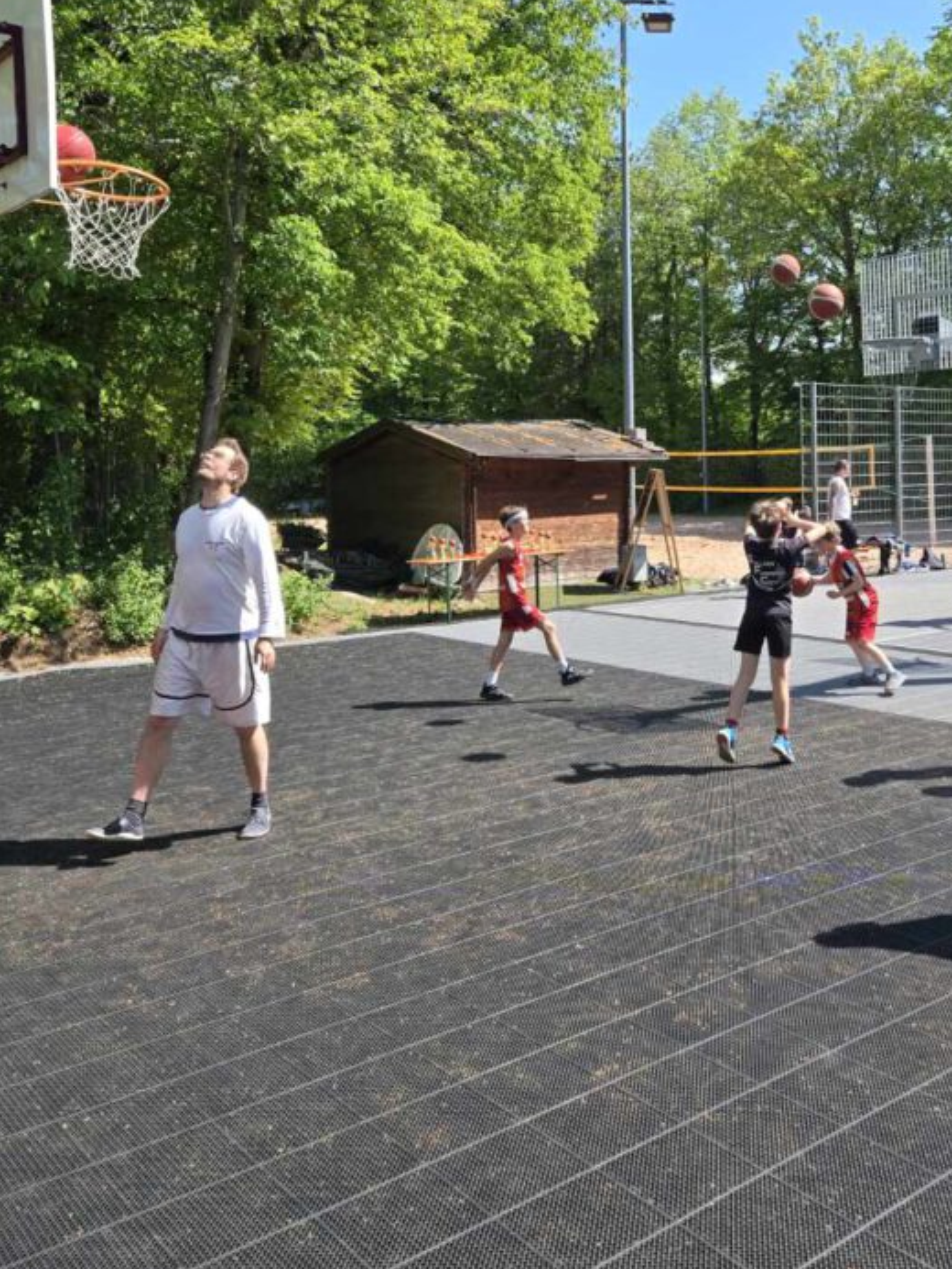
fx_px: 1246
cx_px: 641
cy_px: 478
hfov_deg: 41.2
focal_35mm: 34
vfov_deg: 53.4
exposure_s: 1/2921
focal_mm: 5.4
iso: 80
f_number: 1.8
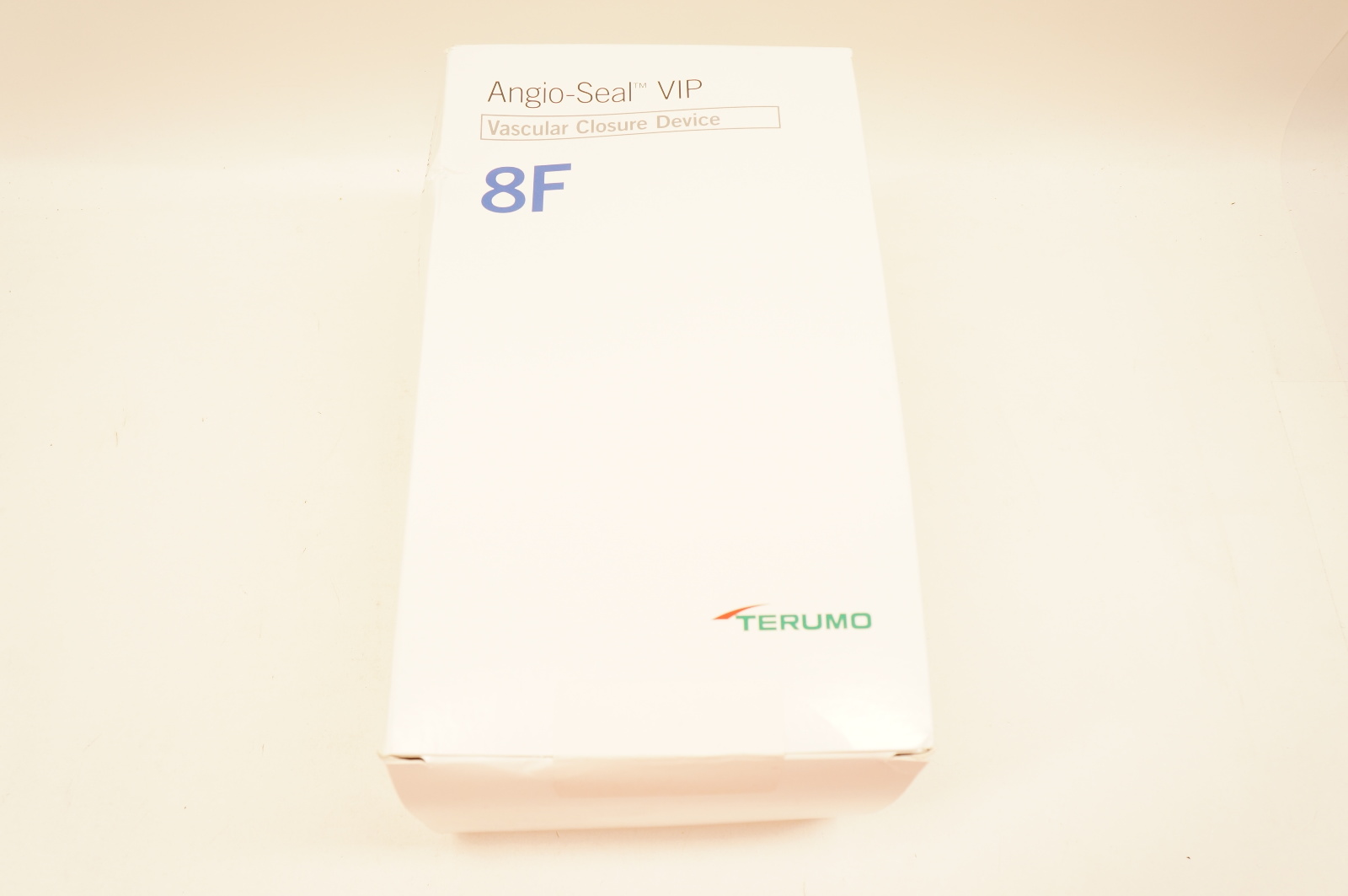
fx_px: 1122
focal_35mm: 30
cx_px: 674
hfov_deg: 62.0
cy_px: 448
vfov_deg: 43.5
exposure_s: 1/40
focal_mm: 20
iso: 400
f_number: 7.1
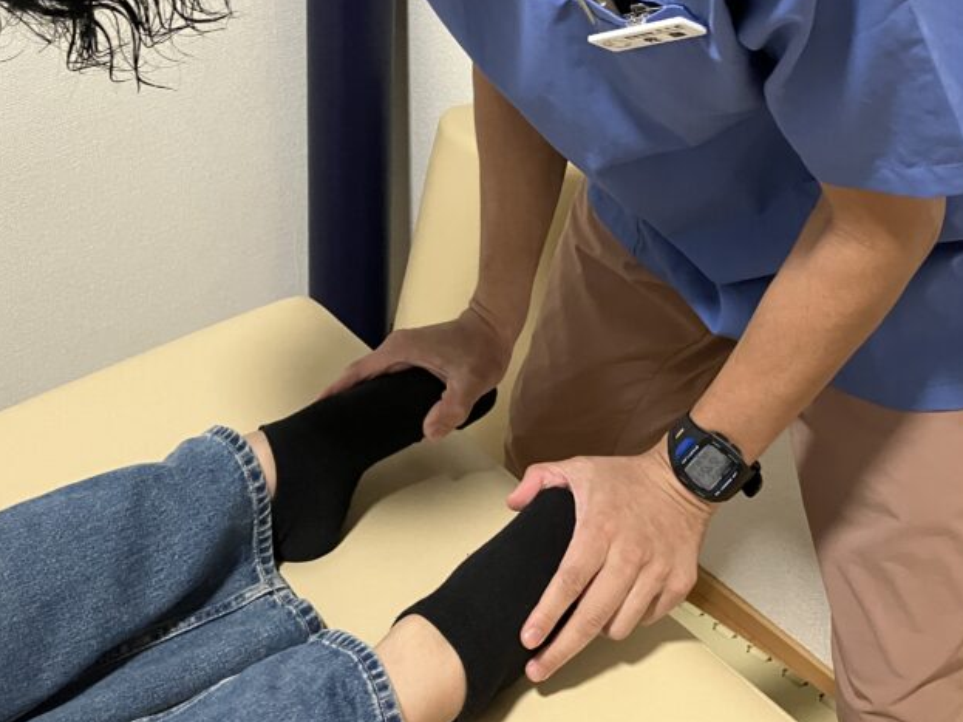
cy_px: 133
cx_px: 390
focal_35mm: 46
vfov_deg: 30.6
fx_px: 1279
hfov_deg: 41.1
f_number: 1.8
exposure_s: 1/55
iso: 320
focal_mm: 3.99
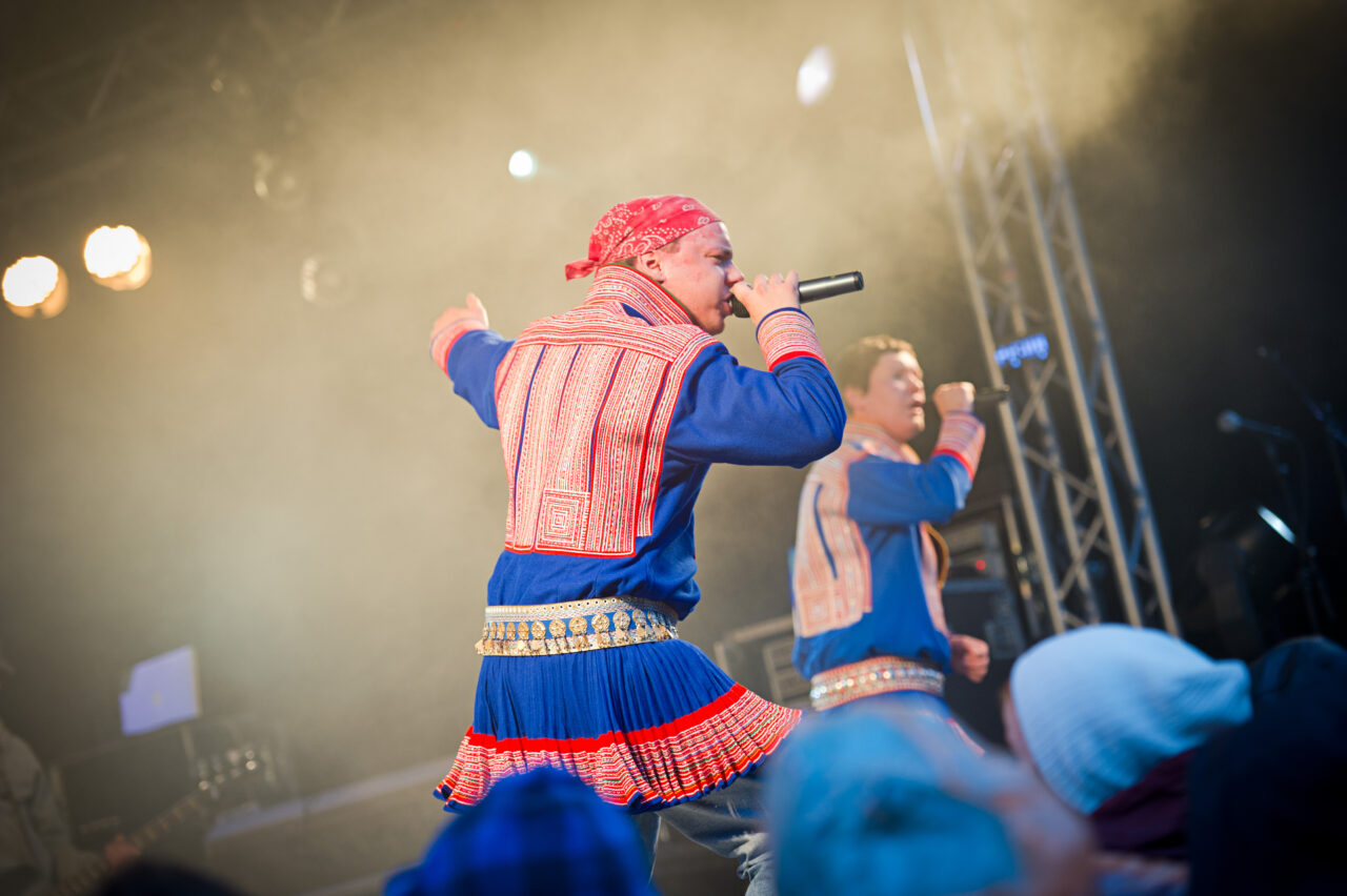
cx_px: 674
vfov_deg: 11.4
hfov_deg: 17.1
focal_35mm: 120
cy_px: 448
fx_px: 4487
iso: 800
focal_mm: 120
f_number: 3.2
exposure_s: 1/200
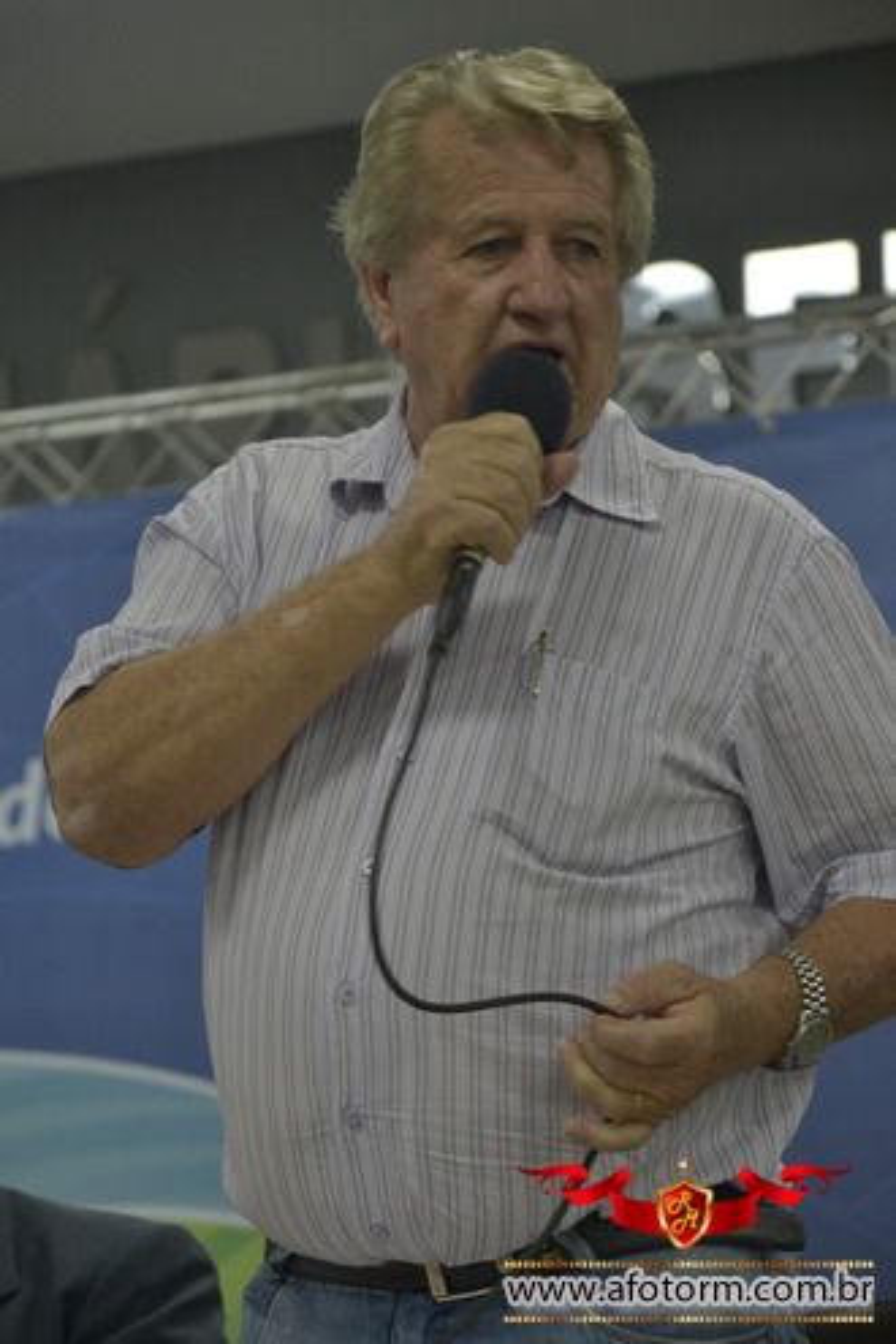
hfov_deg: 7.6
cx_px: 448
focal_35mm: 180
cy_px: 672
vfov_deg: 11.4
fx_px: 6719
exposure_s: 1/50
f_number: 5.6
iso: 800
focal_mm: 120
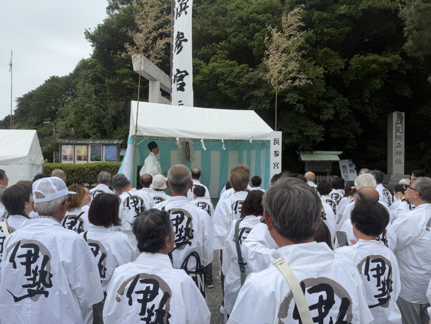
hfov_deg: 71.6
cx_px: 216
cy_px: 162
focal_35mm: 24
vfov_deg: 56.8
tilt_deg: -0.4
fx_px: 299
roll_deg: -0.7
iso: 80
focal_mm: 6.76
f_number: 1.78
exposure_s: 1/3584
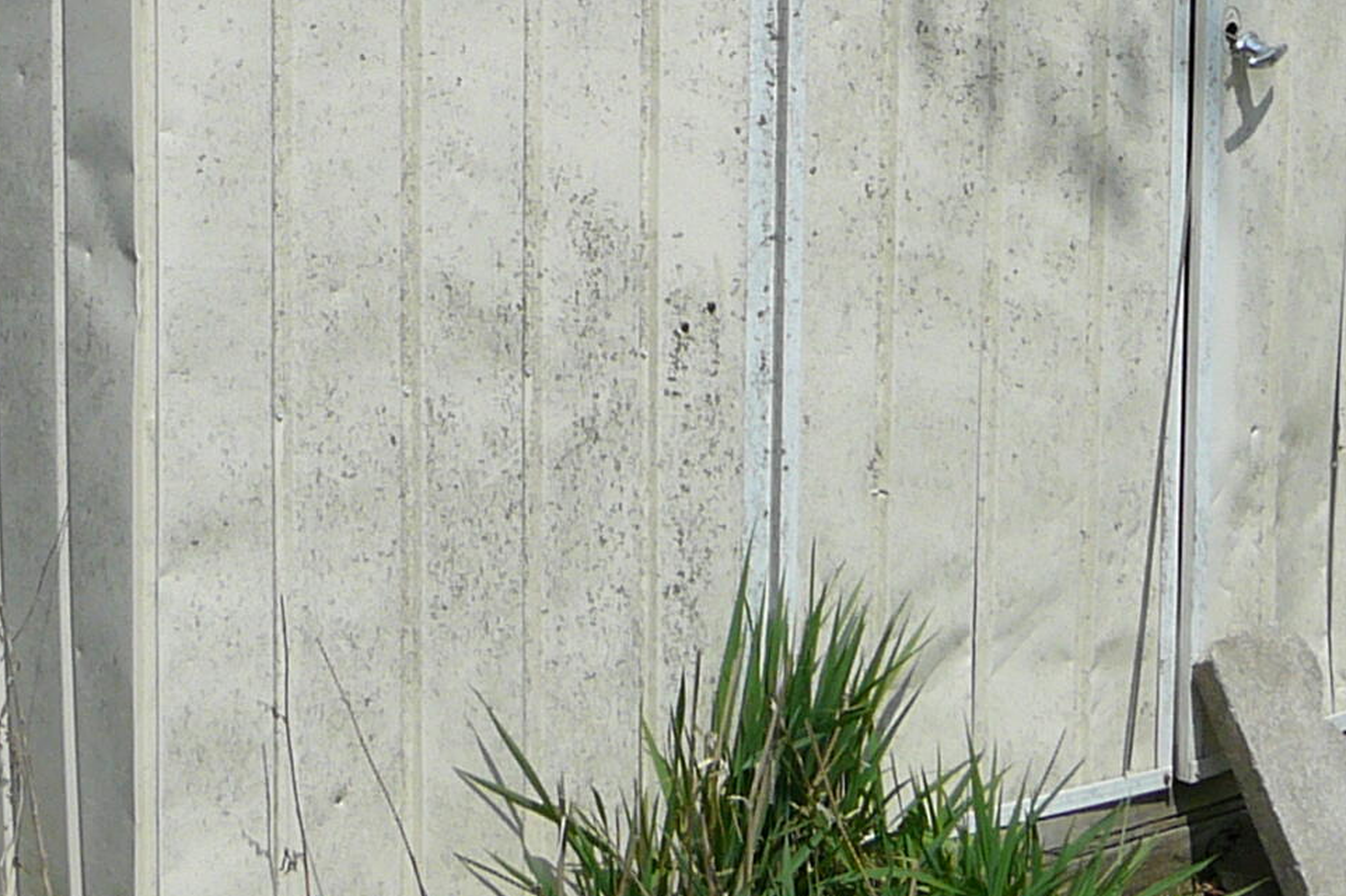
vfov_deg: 13.7
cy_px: -192
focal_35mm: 97
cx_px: 675
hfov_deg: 21.0
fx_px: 3625
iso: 80
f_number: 5
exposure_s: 1/800
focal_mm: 5.2
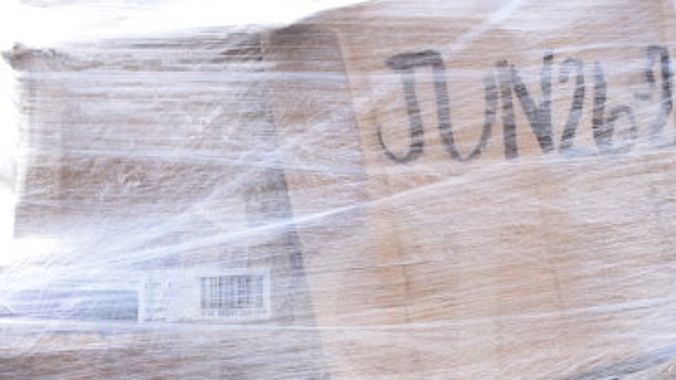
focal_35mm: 86
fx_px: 1542
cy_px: 368
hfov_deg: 24.7
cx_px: 338
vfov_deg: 13.9
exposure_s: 1/125
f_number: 5.6
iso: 200
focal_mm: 22
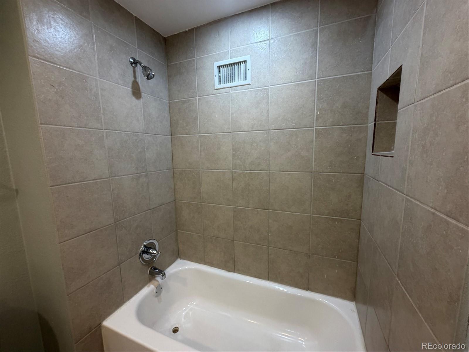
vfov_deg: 85.7
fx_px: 190
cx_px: 234
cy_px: 176
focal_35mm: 14
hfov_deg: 102.1
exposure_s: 1/120
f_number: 2.2
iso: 250
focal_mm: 2.22
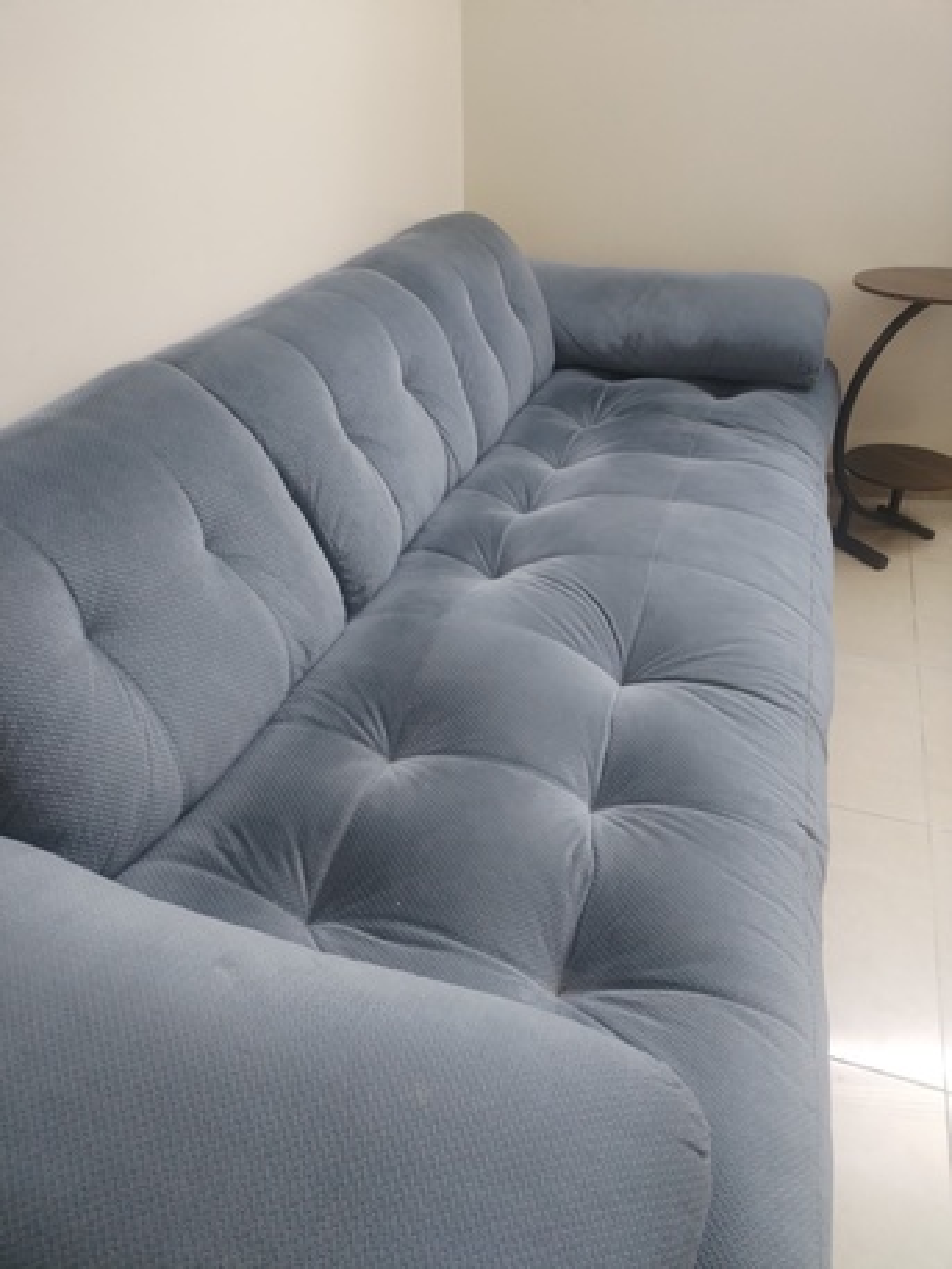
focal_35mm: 26
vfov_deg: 67.3
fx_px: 953
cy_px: 634
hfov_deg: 53.1
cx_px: 476
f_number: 1.8
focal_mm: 4.75
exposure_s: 1/24
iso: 889
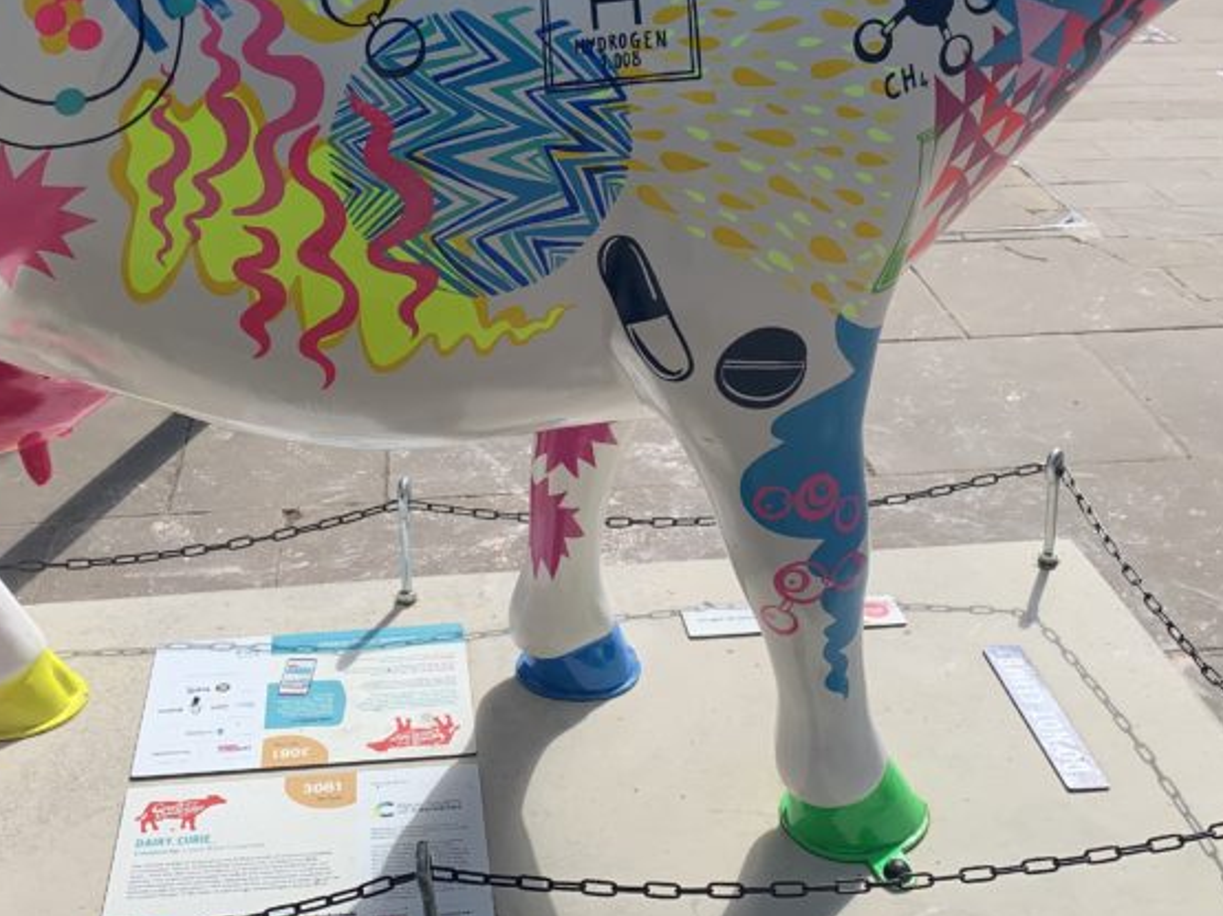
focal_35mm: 48
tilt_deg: -13.6
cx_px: 494
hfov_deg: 39.5
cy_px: 170
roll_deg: +0.0
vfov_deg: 29.5
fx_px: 1695
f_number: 1.8
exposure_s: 1/1427
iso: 25
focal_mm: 4.25
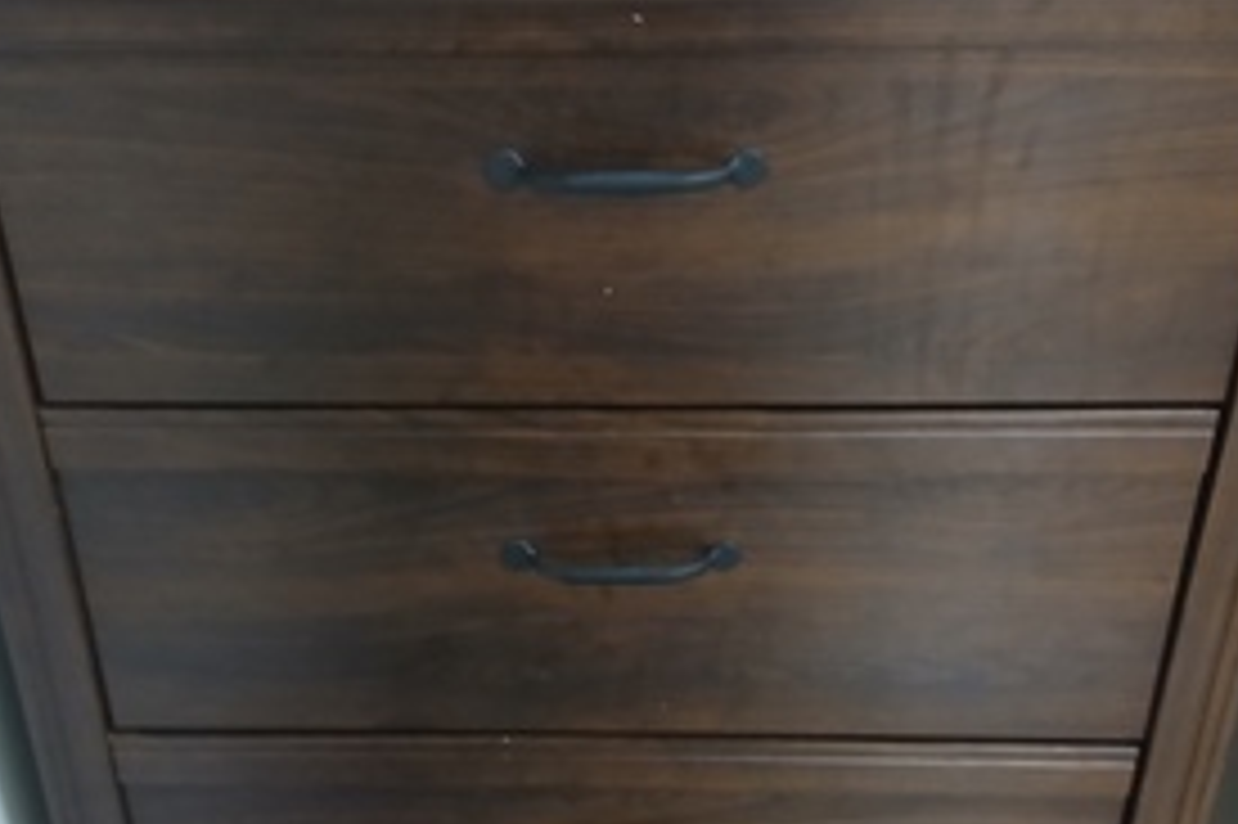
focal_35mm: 45
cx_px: 596
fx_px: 1547
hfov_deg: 43.6
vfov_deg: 29.6
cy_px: 556
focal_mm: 3.98
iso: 500
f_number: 1.8
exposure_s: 1/24
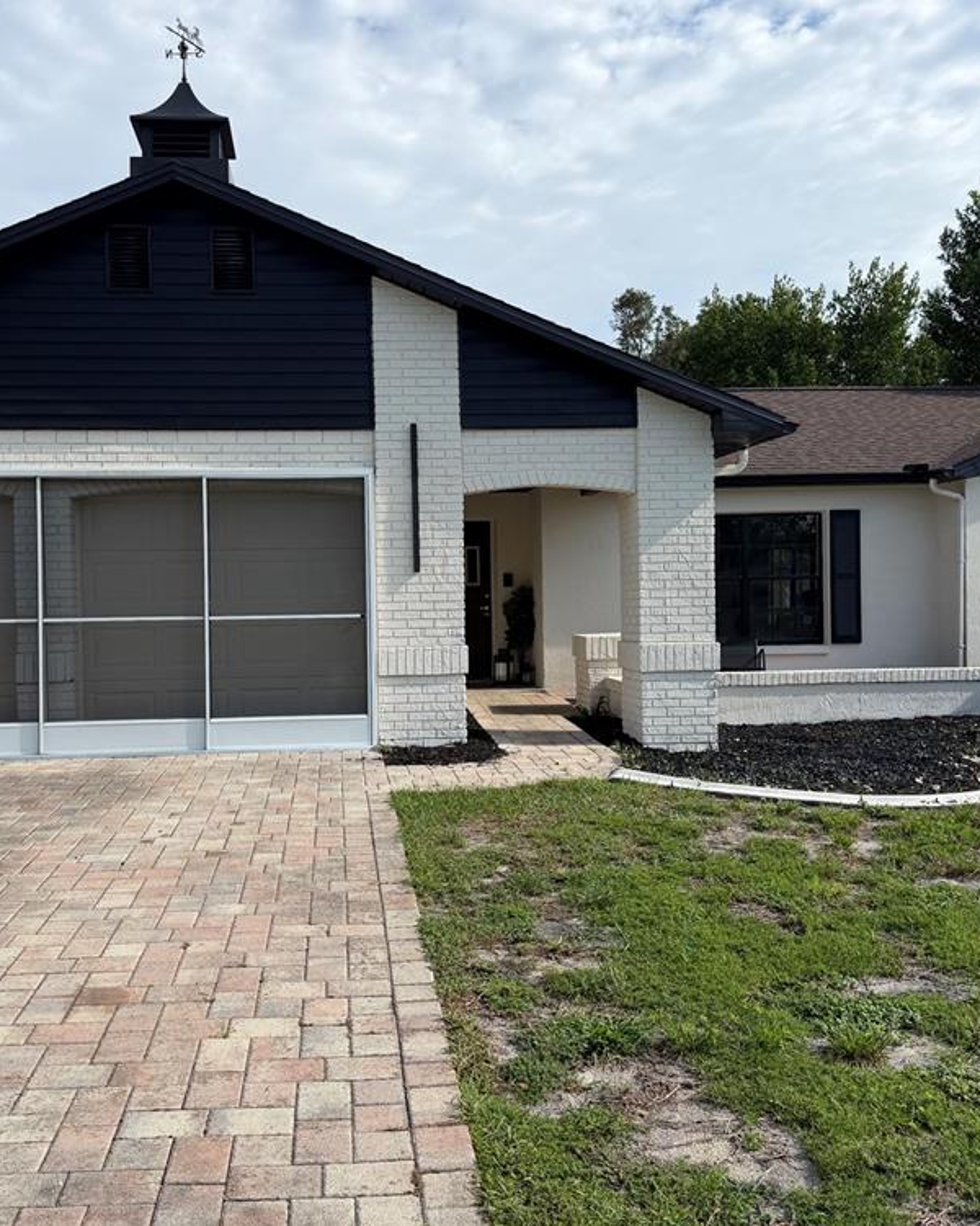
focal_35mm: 32
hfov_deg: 45.6
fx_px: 1160
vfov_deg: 55.7
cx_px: 415
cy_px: 602
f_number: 1.78
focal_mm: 6.76
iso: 80
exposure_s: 1/4975
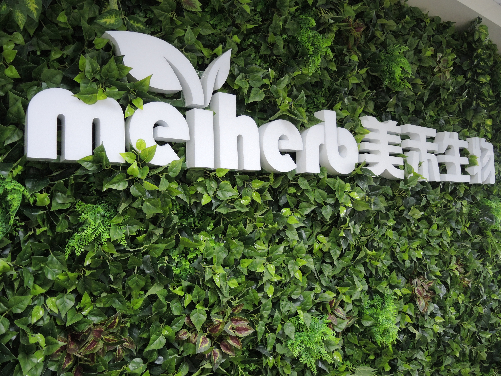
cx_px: 250
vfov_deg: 49.7
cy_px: 188
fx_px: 405
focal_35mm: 28
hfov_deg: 63.4
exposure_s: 1/8
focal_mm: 6
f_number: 2
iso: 400
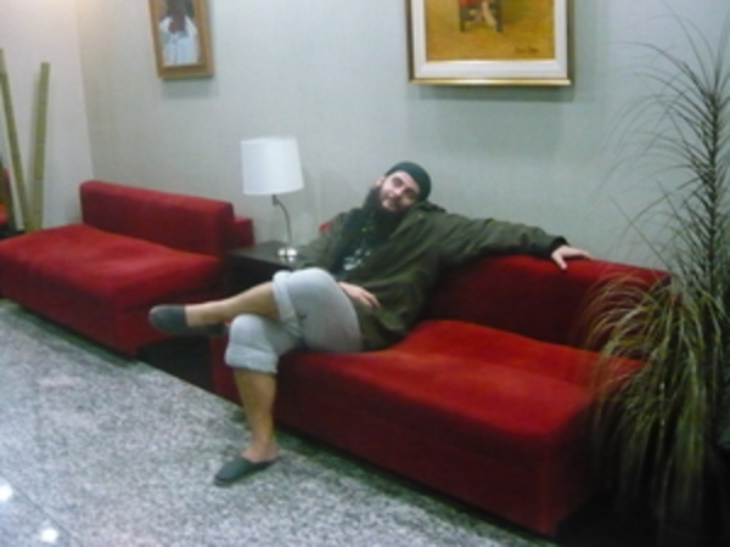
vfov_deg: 37.7
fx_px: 801
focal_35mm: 38
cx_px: 365
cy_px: 274
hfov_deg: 49.0
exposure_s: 1/25
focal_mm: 5.5
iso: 1250
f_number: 2.8
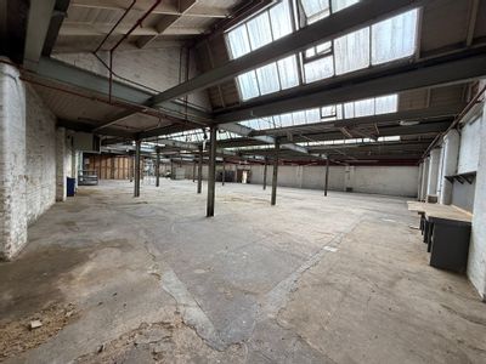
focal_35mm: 14
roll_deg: -3.1
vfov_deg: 85.7
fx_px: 197
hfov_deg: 102.1
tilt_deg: -2.9
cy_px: 182
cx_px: 243
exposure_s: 1/99
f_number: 2.2
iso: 125
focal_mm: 2.22
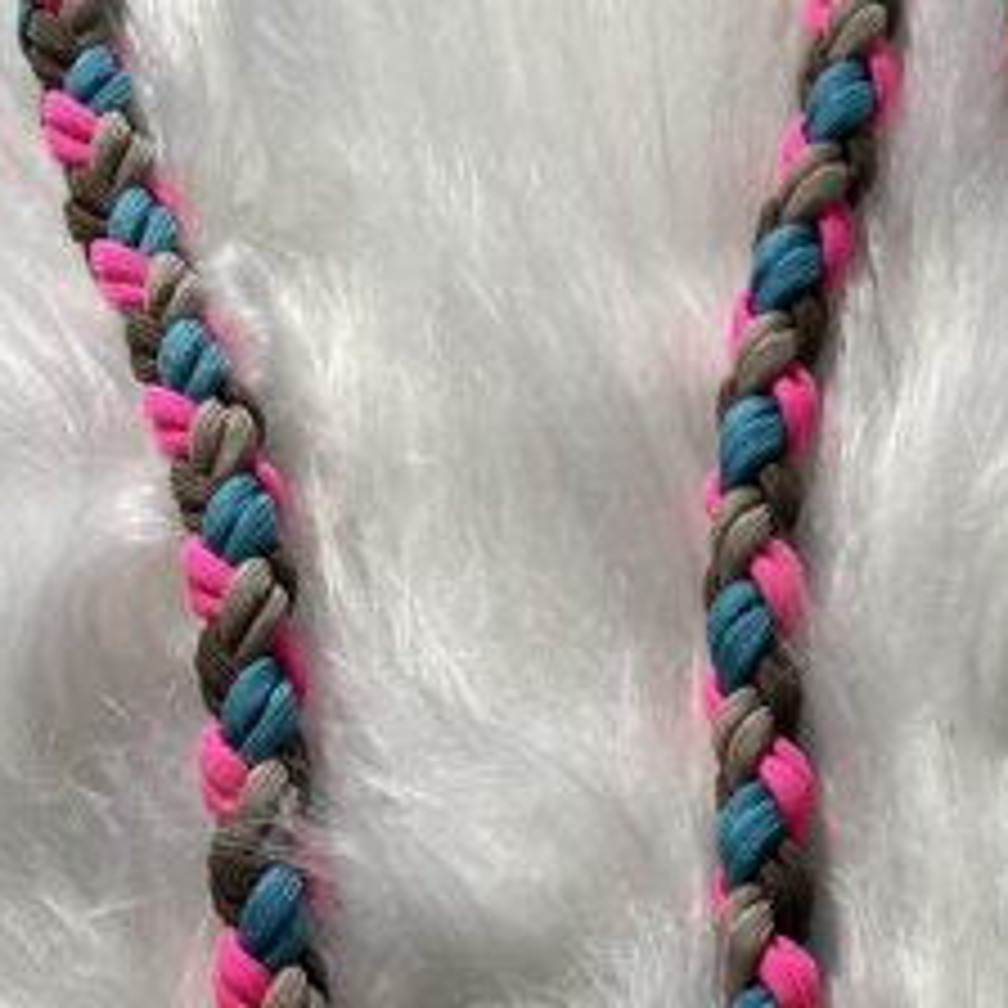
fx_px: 2701
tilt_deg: -70.1
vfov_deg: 20.5
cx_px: 1192
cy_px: 1008
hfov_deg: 19.9
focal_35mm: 82
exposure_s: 1/122
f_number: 1.6
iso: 80
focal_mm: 5.1
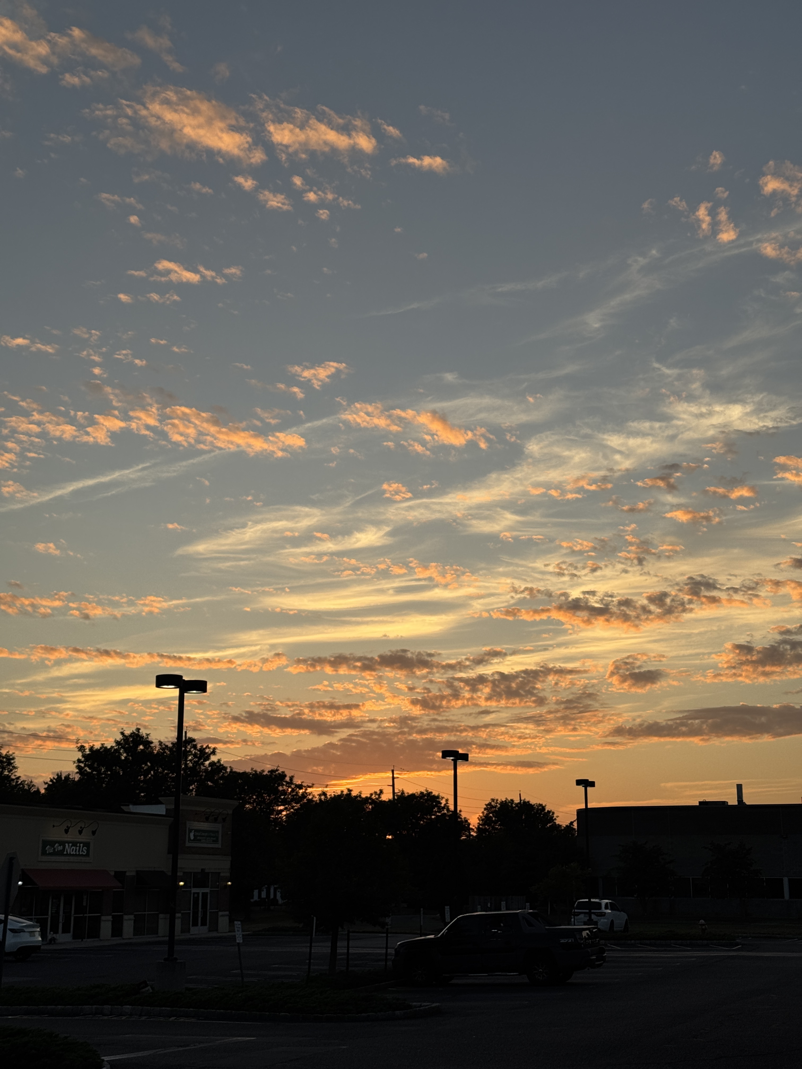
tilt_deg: +14.0
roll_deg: -0.3
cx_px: 401
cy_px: 534
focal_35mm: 48
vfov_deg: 39.7
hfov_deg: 30.3
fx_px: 1483
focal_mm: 6.76
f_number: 1.78
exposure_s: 1/2415
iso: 64
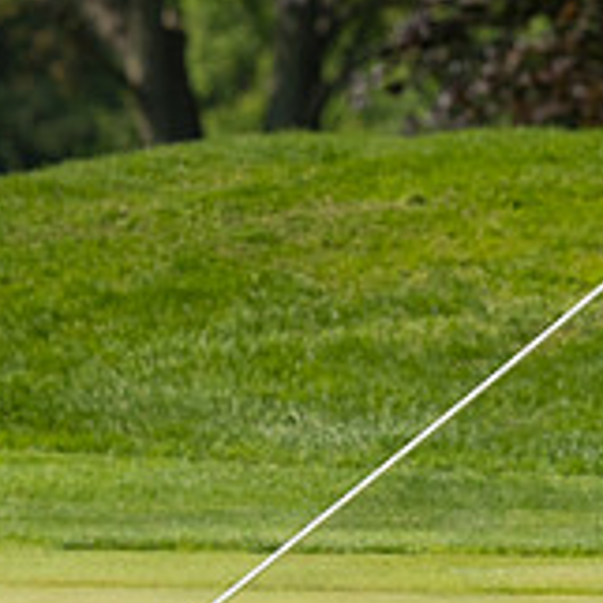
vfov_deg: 2.0
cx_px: 940
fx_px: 17185
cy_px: 273
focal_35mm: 872
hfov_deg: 2.0
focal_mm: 190
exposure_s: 1/1600
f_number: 5.6
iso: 320
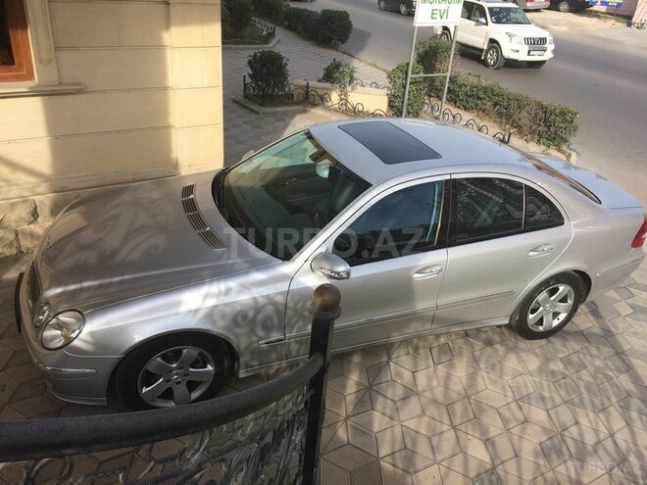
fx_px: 542
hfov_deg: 61.7
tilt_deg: -26.7
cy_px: 242
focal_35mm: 29
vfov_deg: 48.2
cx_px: 324
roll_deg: -5.1
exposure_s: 1/1368
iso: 32
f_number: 2.2
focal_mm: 4.15
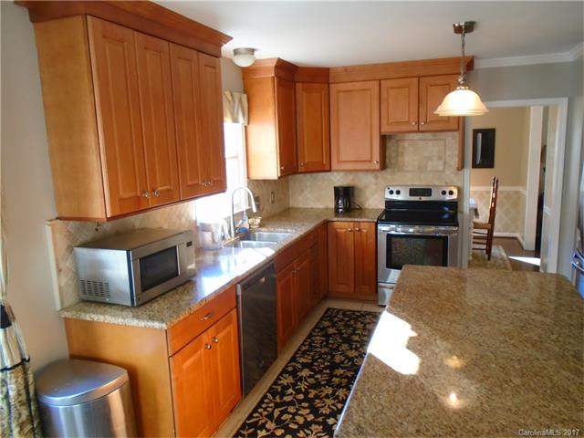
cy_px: 219
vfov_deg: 53.1
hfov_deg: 67.3
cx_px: 292
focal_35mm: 26
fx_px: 439
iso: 100
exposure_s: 1/30
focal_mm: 4.6
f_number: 3.2
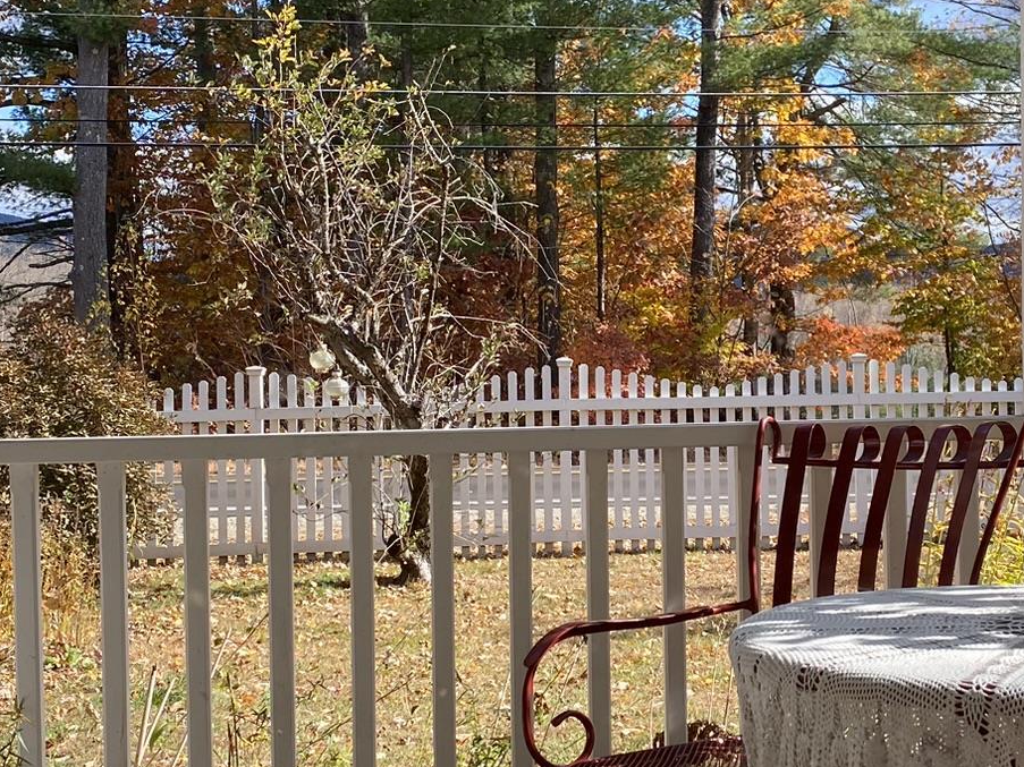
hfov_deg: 32.3
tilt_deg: -2.1
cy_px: 410
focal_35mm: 59
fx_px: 1745
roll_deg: +0.3
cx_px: 719
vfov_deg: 24.8
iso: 32
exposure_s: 1/489
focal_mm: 4.25
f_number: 1.8
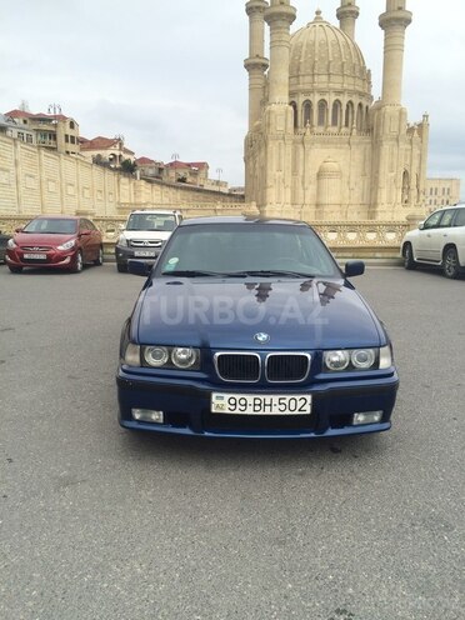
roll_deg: +1.2
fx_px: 519
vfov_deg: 61.7
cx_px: 232
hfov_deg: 48.2
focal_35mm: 29
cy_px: 310
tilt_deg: -11.0
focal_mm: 4.15
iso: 32
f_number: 2.2
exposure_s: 1/432
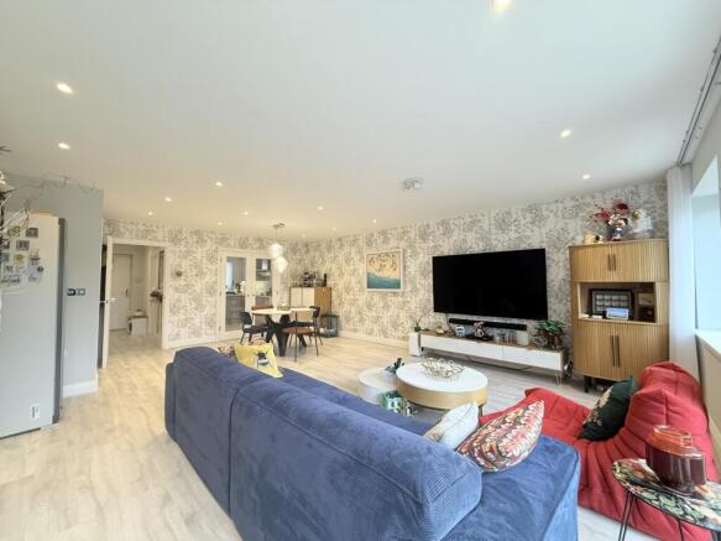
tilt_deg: +2.9
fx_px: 292
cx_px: 360
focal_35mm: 14
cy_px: 270
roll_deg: -0.3
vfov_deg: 85.7
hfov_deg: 102.1
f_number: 2.2
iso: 160
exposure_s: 1/100
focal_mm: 2.22
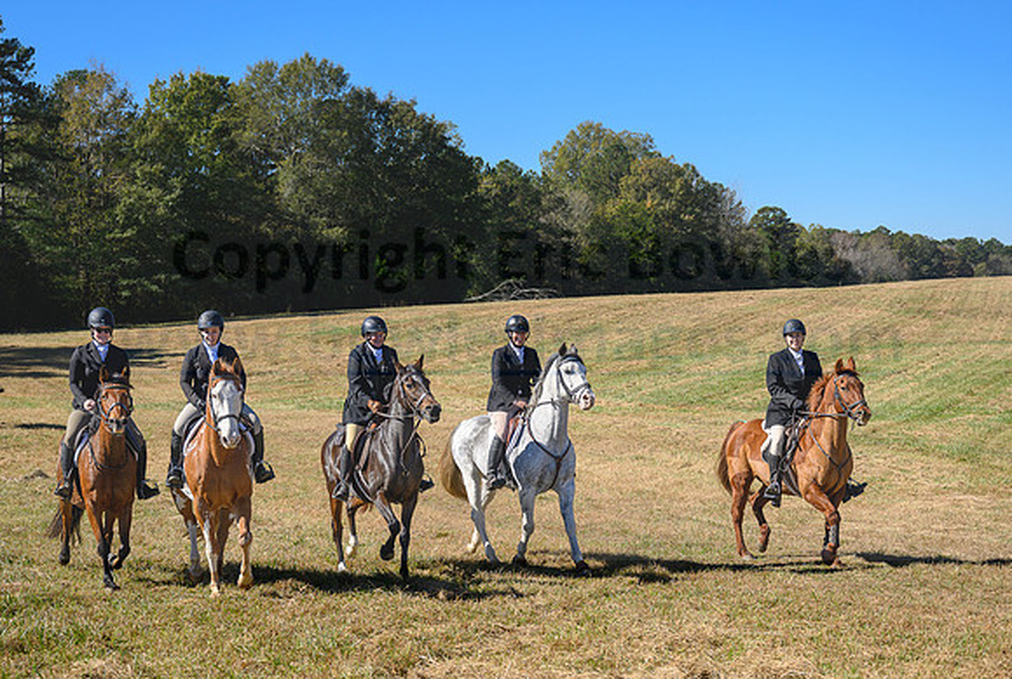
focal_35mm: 60
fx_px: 1689
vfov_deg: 22.7
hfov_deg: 33.4
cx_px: 518
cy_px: 364
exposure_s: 1/500
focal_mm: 53
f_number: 4
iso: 64
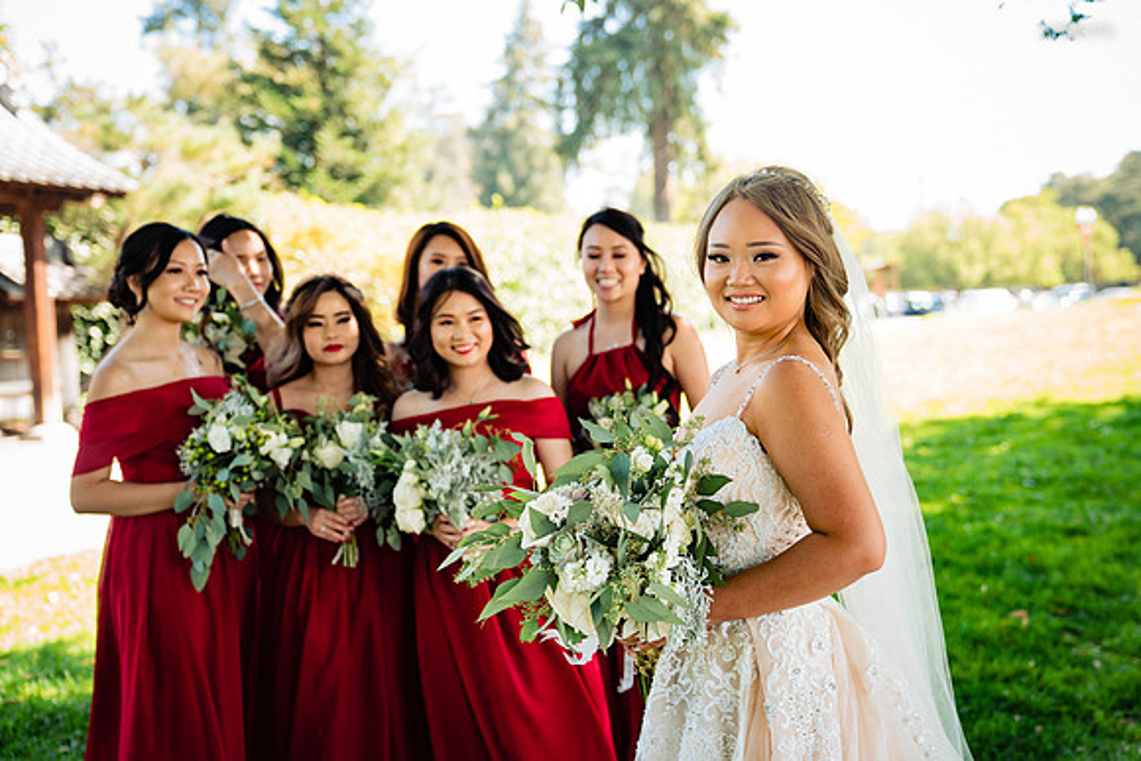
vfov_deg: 31.2
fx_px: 1363
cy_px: 380
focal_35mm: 43
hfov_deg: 45.4
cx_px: 570
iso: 200
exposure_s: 1/160
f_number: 2.8
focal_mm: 43
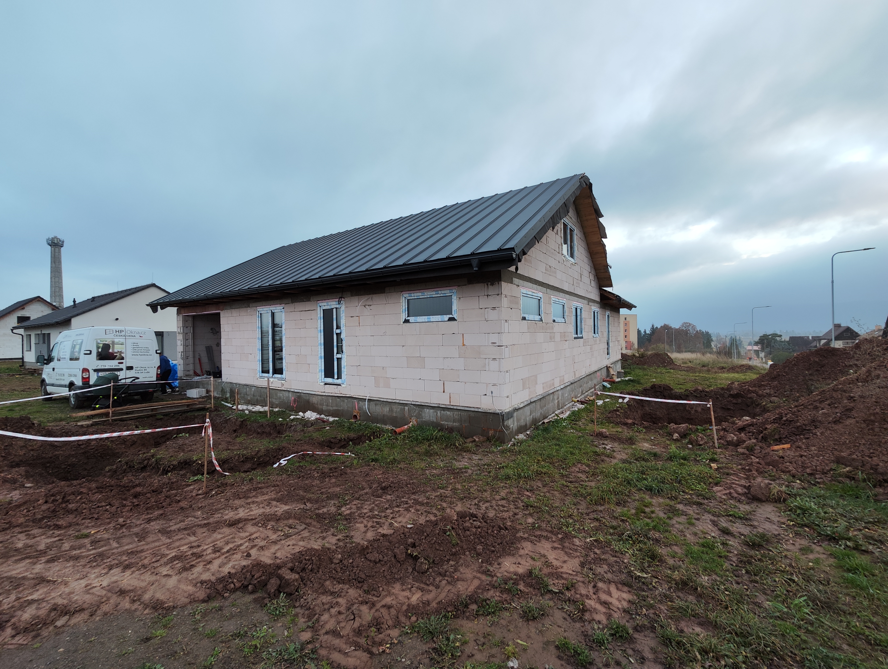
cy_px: 334
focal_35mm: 14
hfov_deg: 102.0
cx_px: 444
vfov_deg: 85.8
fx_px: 360
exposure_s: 1/70.7
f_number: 2.2
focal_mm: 2.16
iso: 50
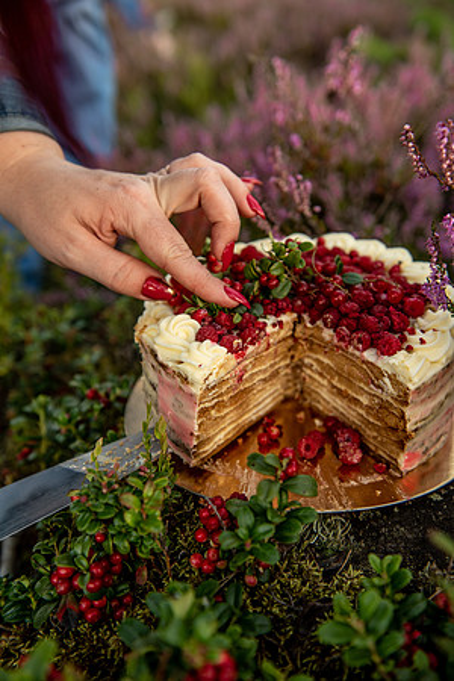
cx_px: 227
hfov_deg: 35.1
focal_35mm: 38
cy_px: 340
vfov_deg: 50.7
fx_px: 719
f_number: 2.8
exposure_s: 1/400
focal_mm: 38
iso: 400
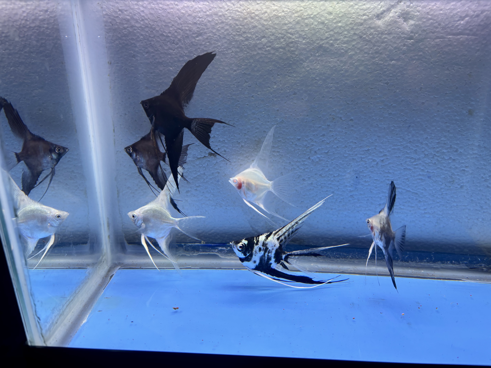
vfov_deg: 53.1
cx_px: 246
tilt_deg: -21.6
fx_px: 369
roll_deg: +0.6
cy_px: 184
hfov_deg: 67.3
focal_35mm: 26
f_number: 1.6
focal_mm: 5.96
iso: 64
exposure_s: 1/121
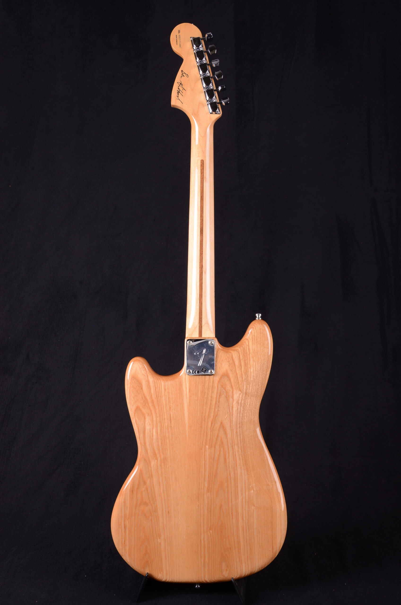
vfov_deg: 49.6
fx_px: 654
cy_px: 302
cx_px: 200
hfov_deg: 34.1
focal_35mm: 39
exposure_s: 1/200
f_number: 13
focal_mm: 26
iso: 200
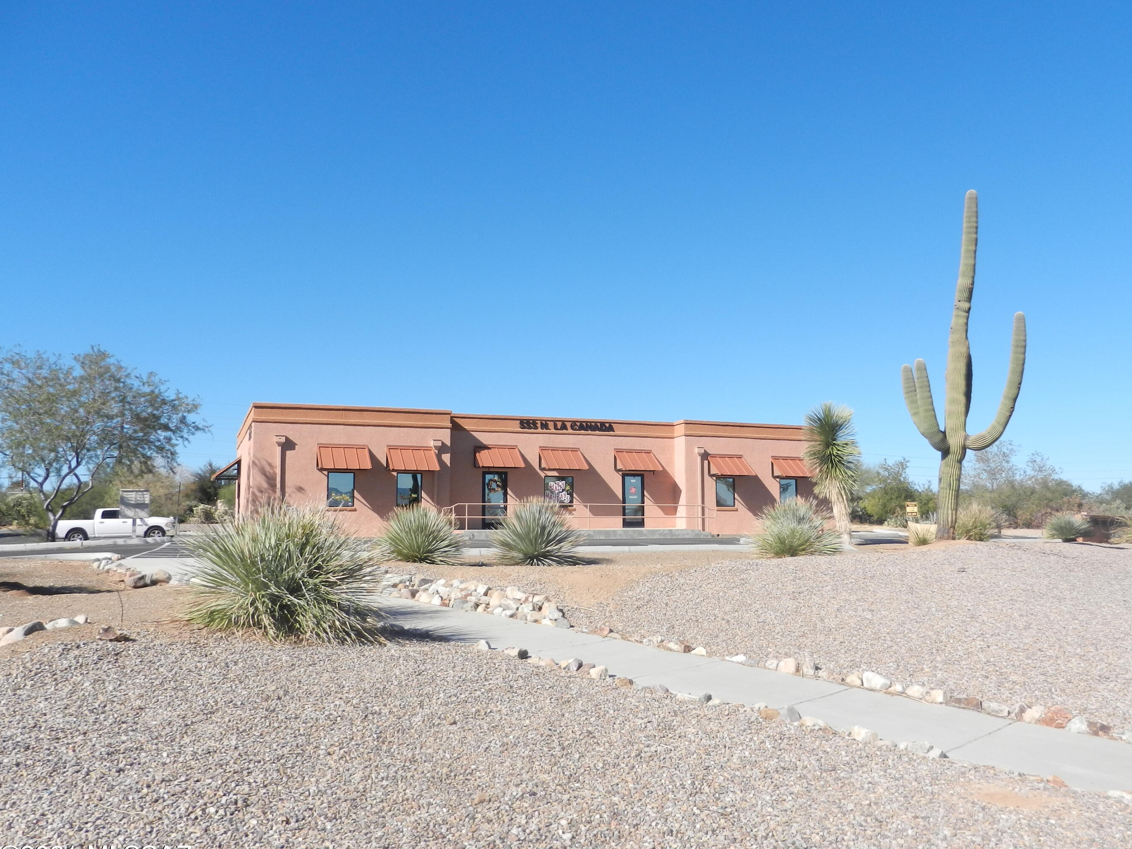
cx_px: 632
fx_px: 916
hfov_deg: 63.3
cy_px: 424
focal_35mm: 28
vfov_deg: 49.7
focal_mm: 4.5
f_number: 3.5
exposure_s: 1/1250
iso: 160
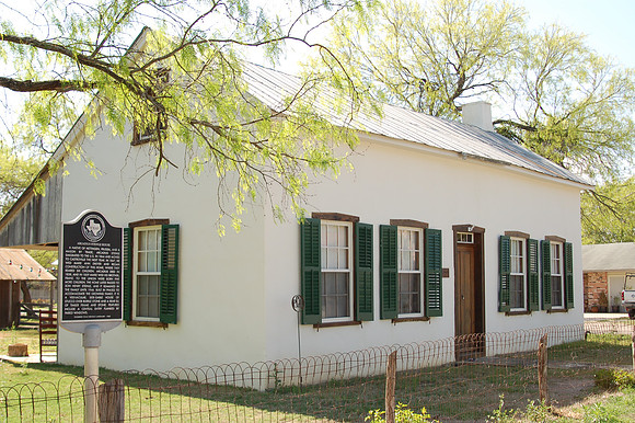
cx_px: 318
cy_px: 212
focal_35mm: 42
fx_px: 740
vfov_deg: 31.9
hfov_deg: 46.4
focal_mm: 28
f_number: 7.1
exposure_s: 1/200
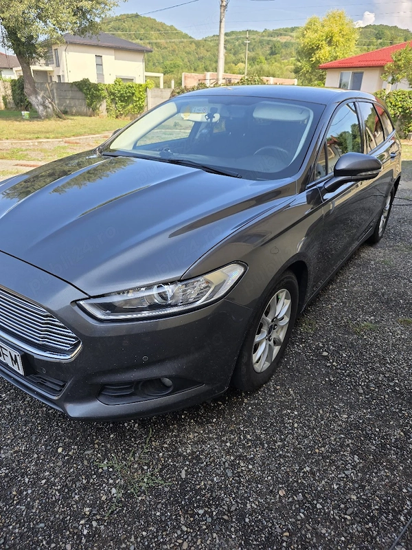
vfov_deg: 73.9
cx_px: 206
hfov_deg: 58.9
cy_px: 275
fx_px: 365
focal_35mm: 23
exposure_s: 1/2500
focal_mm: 6.3
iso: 80
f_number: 1.7
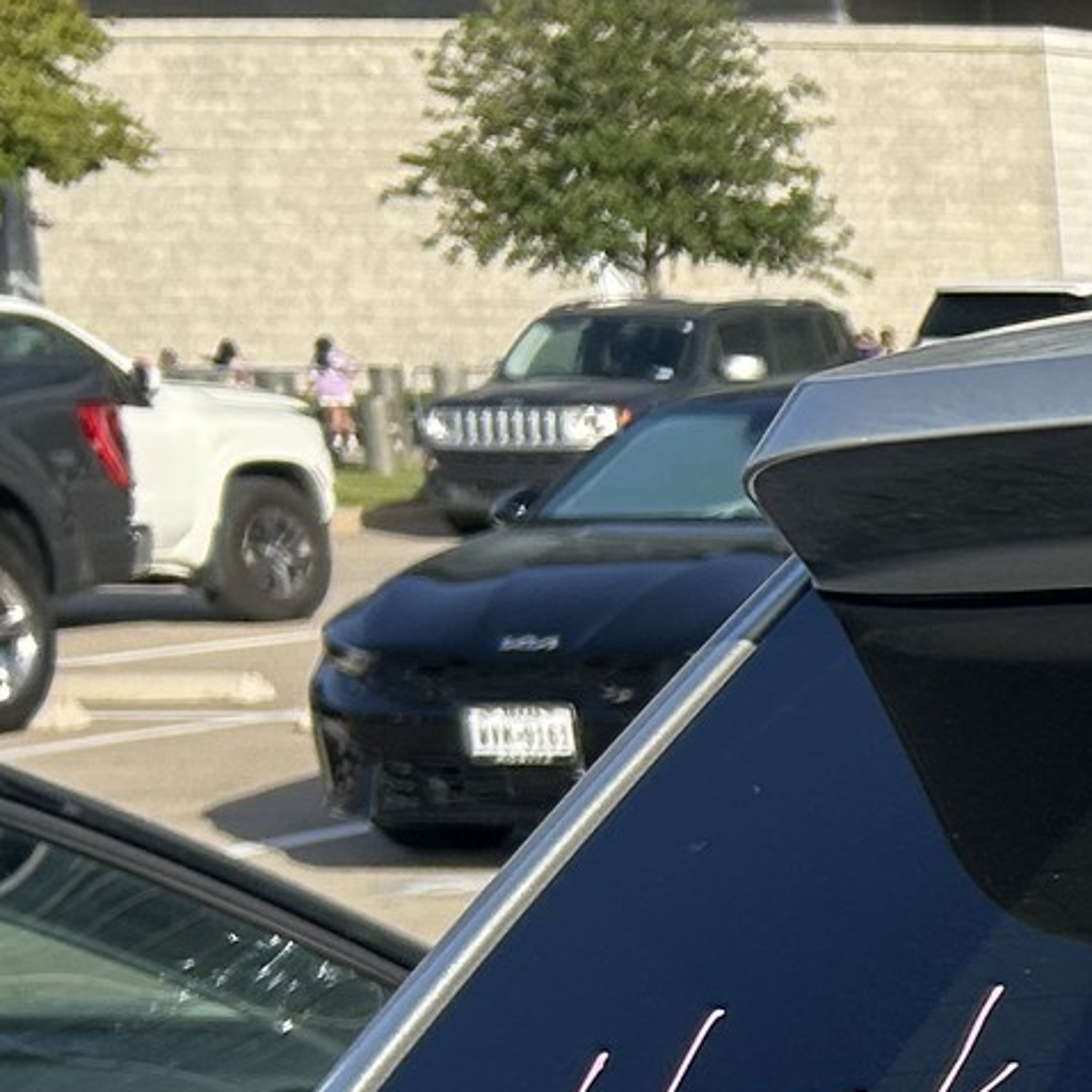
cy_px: 1439
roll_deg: +0.1
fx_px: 4390
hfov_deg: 11.2
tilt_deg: -11.7
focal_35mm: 123
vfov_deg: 13.6
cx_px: 2833
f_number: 1.5
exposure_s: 1/2695
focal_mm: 5.7
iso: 50
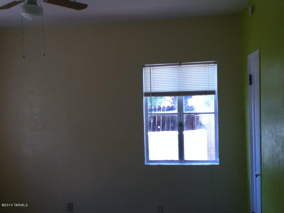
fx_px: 263
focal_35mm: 32
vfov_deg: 44.2
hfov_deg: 56.8
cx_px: 142
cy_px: 106
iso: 80
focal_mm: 3.85
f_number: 2.4
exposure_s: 1/120
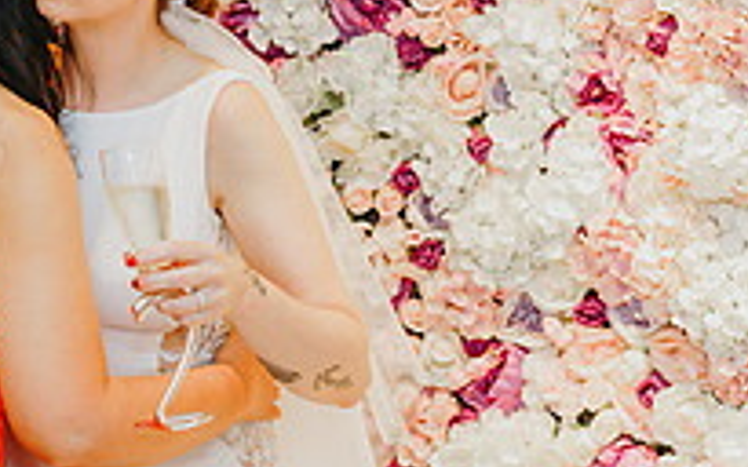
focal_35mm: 101
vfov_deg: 12.9
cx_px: 18
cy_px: 184
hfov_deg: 20.0
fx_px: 2058
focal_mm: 35
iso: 640
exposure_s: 1/200
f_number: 2.2
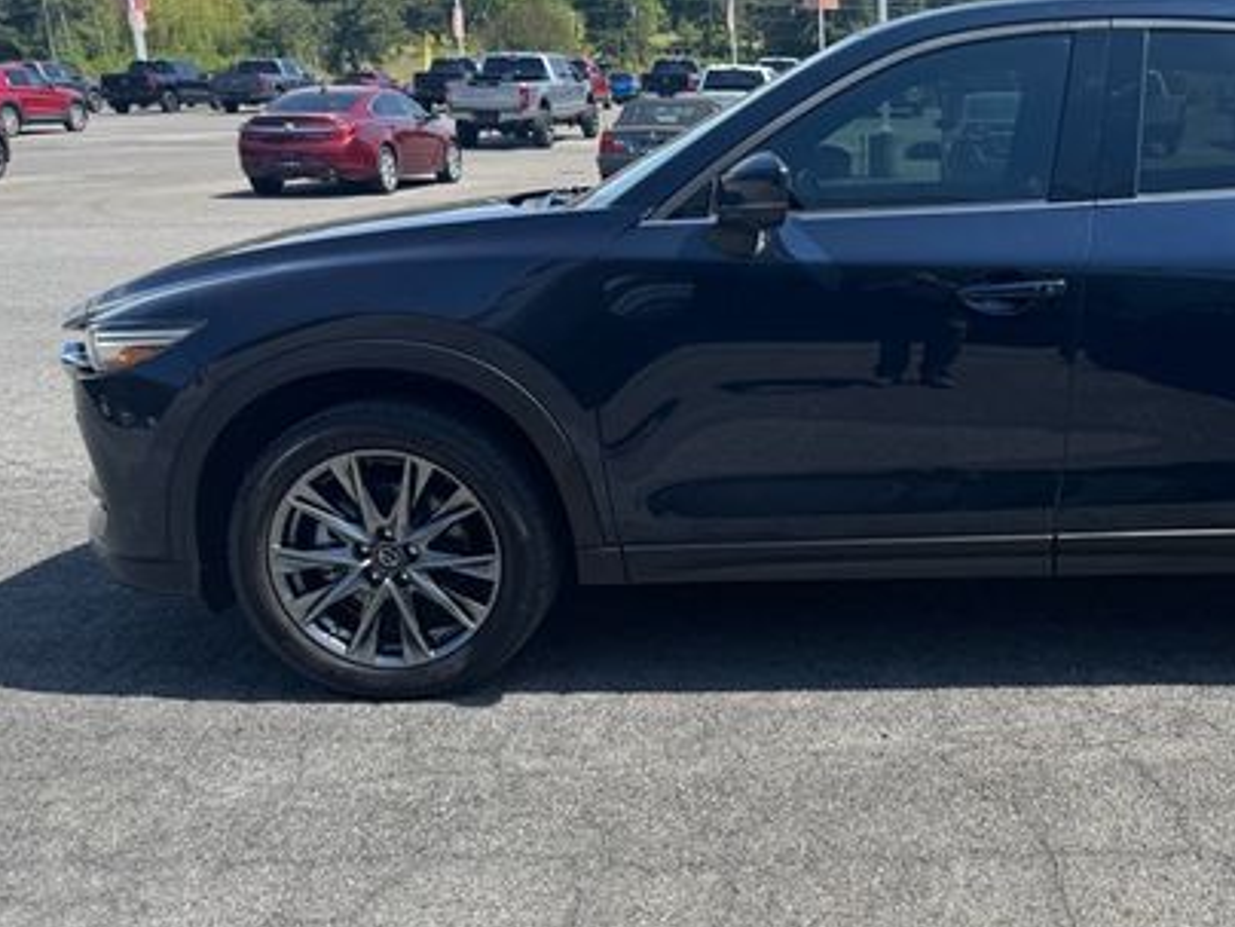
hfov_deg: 46.7
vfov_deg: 37.7
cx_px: 966
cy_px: 437
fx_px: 1356
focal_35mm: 38
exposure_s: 1/2710
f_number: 1.78
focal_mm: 6.76
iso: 80
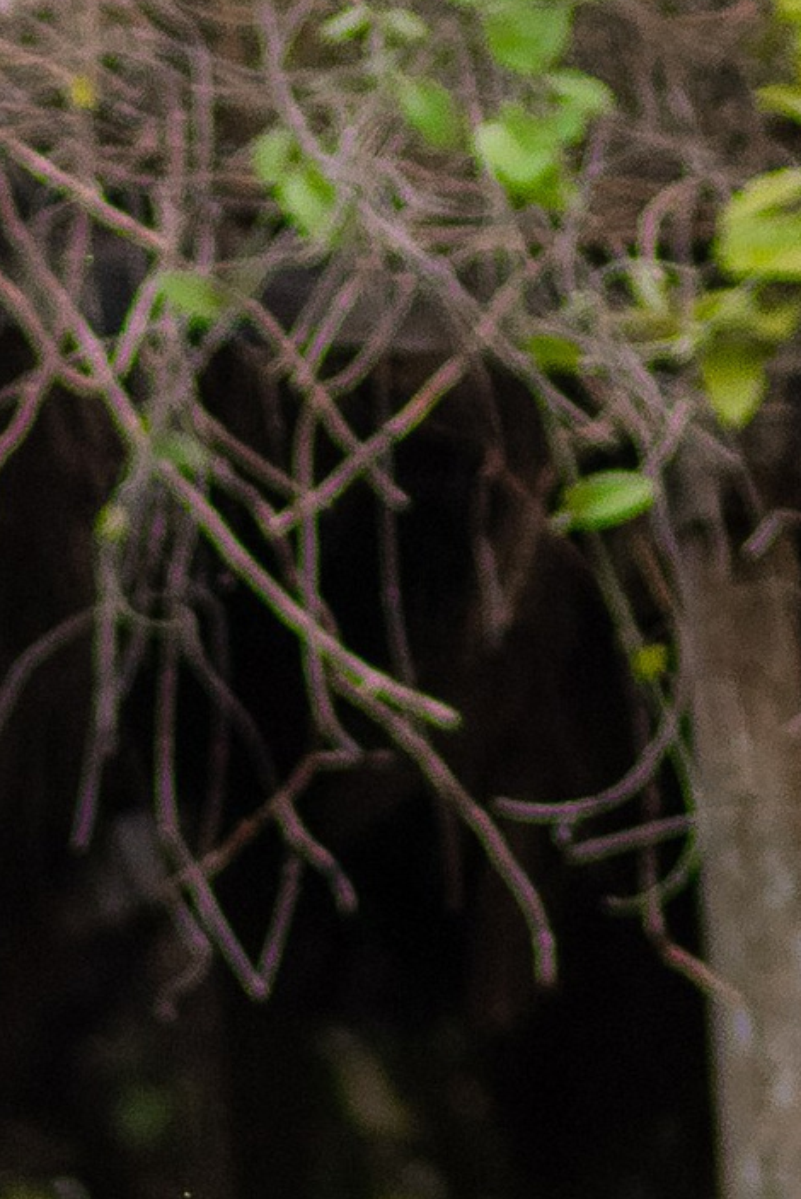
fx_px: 23171
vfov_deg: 2.9
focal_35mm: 695
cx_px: -411
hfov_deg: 2.0
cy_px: 2332
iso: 800
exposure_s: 1/640
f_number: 2.2
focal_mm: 85
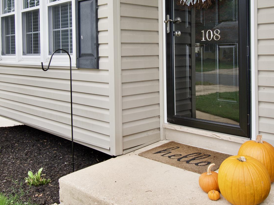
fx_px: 316
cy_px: 58
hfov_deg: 46.9
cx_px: 145
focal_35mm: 40
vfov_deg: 35.4
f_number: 5.3
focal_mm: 15
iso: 180
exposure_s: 1/200
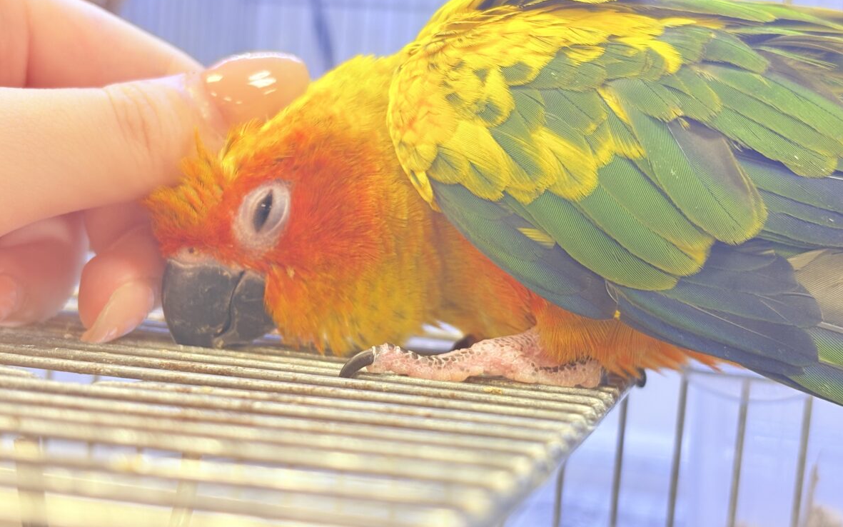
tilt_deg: -5.2
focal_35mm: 56
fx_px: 1287
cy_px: 266
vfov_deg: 23.1
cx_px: 427
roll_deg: -3.2
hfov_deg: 36.3
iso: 50
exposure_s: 1/60
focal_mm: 5.96
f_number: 1.6
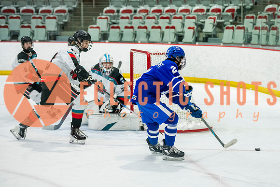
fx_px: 932
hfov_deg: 17.1
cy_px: 94
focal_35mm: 120
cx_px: 175
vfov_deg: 11.4
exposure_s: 1/1000
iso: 1600
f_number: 3.2
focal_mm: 95
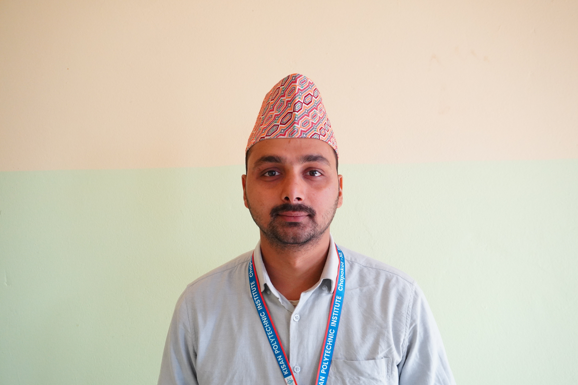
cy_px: 198
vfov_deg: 34.6
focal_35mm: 39
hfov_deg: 50.1
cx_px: 296
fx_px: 618
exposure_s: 1/250
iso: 2500
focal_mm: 25
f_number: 5
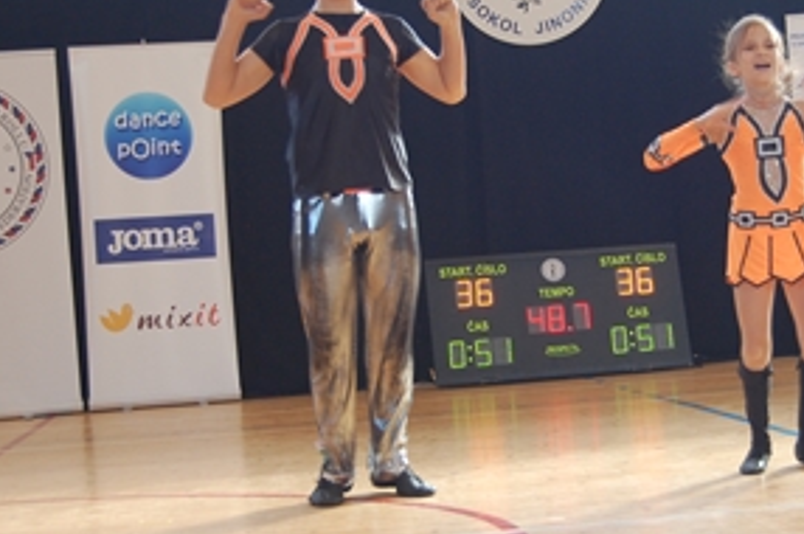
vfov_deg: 16.2
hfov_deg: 24.2
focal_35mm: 84
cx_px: 498
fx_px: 1874
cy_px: 267
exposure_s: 1/50
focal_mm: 32
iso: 400
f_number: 4.5
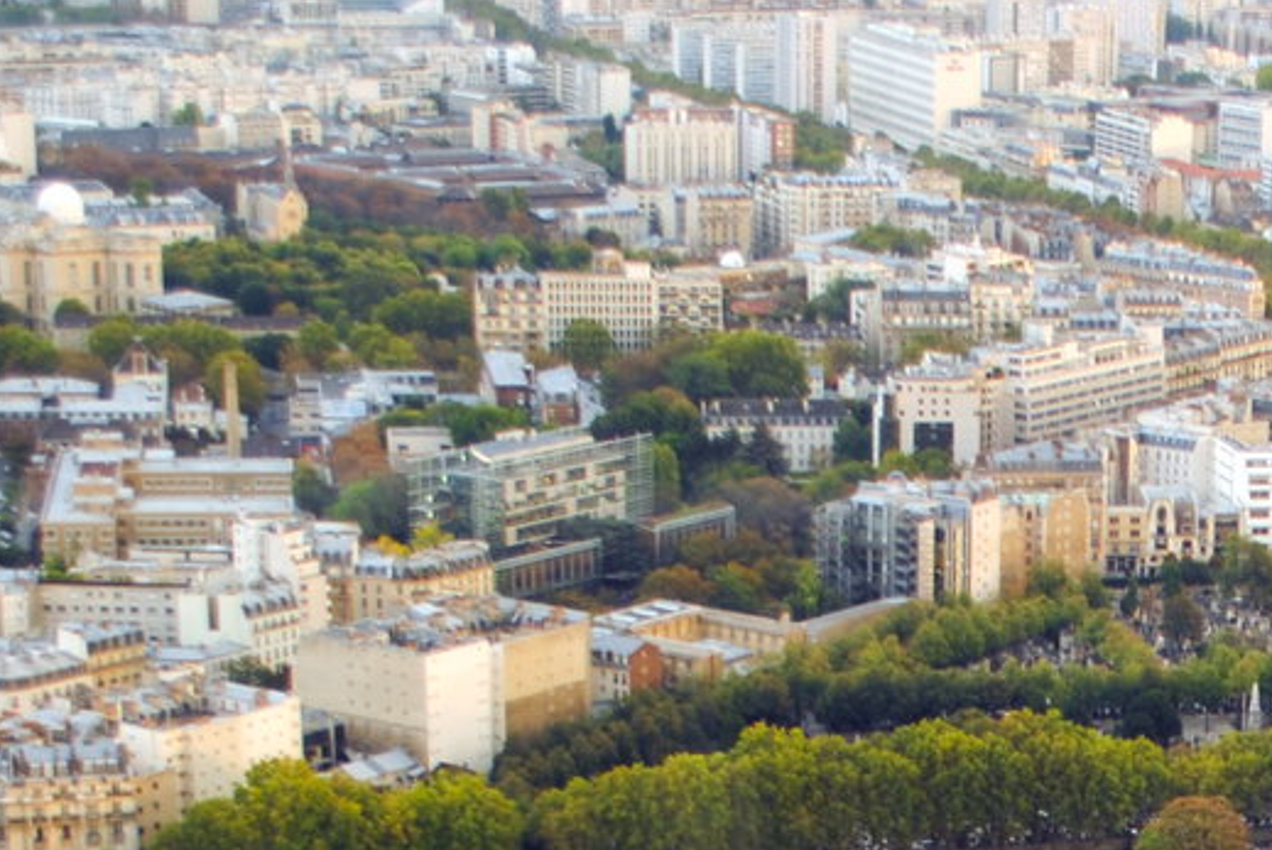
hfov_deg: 17.6
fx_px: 3925
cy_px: 1243
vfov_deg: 11.9
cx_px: 1515
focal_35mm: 111
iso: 100
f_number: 4
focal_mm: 24
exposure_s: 1/10
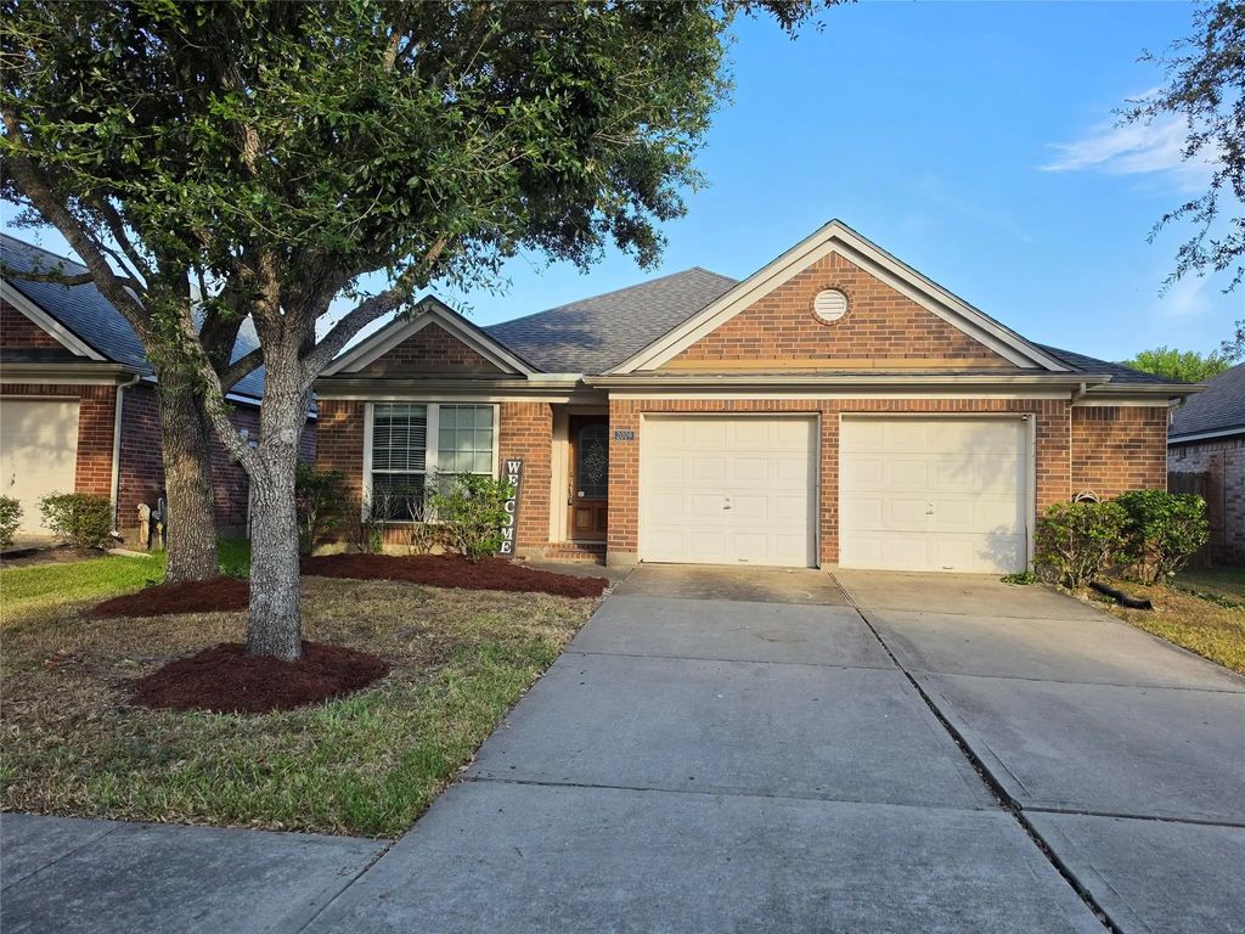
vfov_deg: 58.9
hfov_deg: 73.9
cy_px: 467
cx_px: 622
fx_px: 827
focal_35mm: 23
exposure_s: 1/2157
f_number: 1.4
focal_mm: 6.5
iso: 64
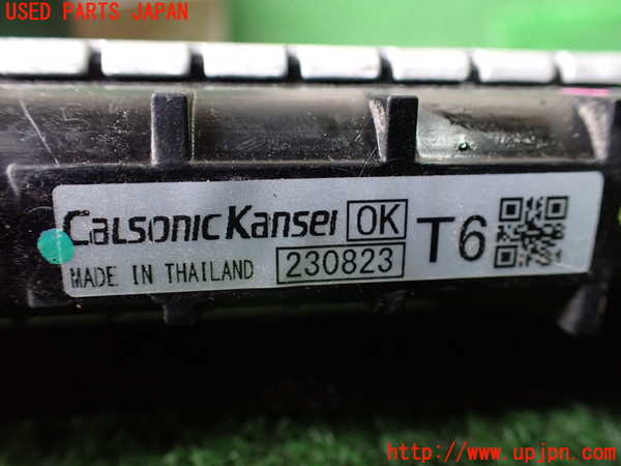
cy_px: 233
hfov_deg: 60.0
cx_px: 310
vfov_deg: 46.8
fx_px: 538
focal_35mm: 30
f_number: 2.3
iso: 800
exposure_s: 1/80
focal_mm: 5.4
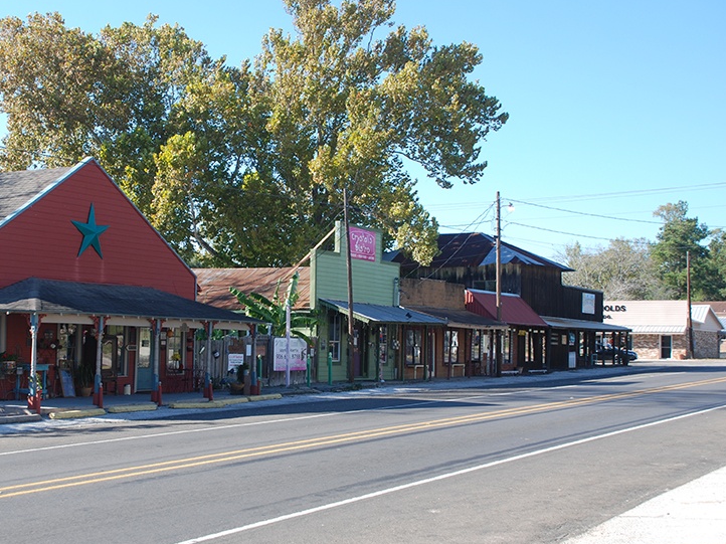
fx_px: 1208
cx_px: 274
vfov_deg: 25.4
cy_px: 299
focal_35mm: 58
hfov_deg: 33.3
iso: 110
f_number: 5.6
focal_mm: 31
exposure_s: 1/125
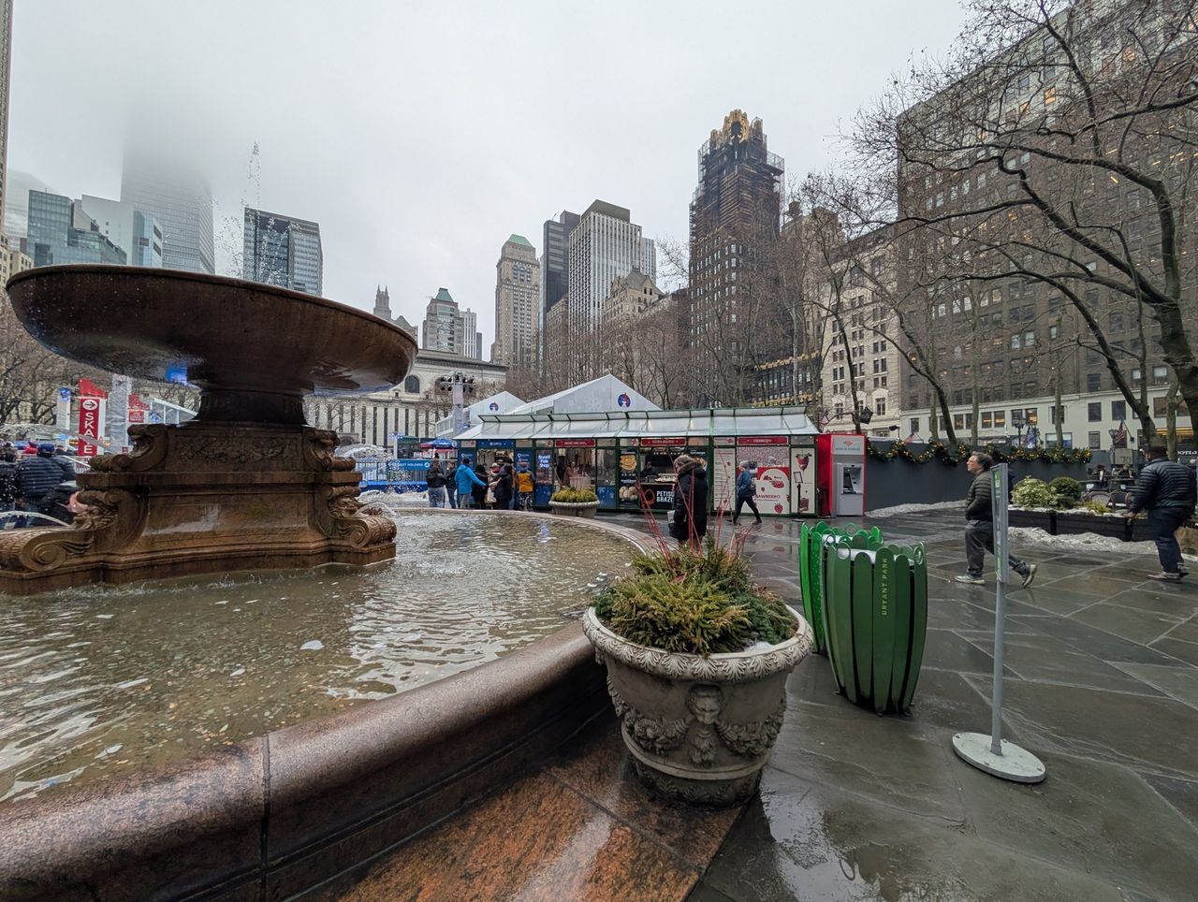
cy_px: 451
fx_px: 416
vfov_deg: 94.6
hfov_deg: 110.5
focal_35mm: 12
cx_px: 599
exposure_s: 1/1085
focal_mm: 2.02
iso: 60
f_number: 1.7
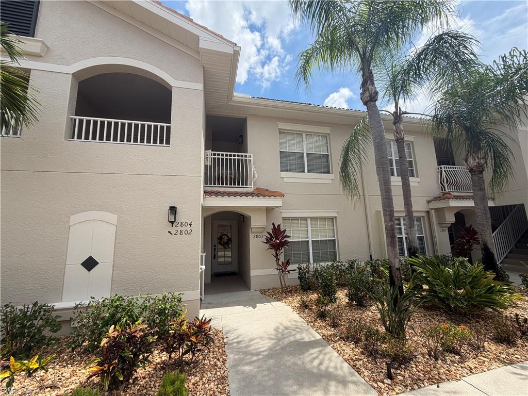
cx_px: 264
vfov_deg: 85.7
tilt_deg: +9.2
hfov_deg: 102.1
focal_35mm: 14
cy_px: 198
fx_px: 214
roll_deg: +1.6
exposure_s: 1/770
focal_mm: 2.22
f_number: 2.2
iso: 25
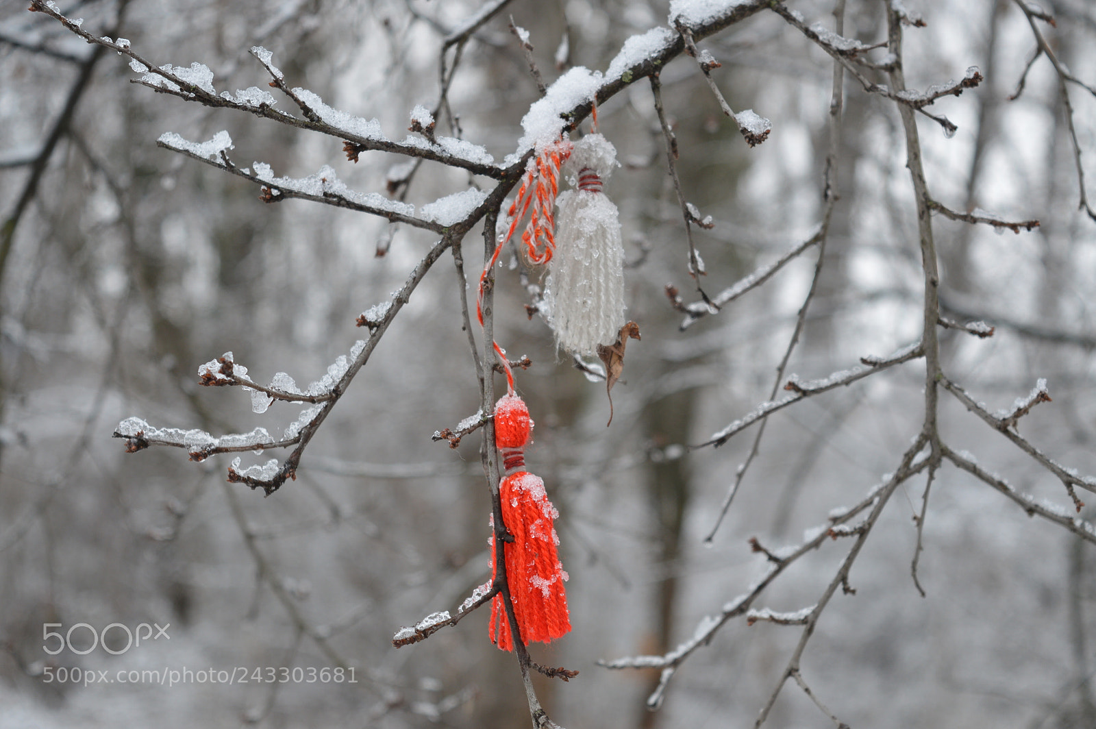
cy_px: 364
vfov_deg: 16.5
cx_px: 548
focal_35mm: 82
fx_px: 2510
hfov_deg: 24.6
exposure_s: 1/125
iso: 140
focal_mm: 55
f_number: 5.6
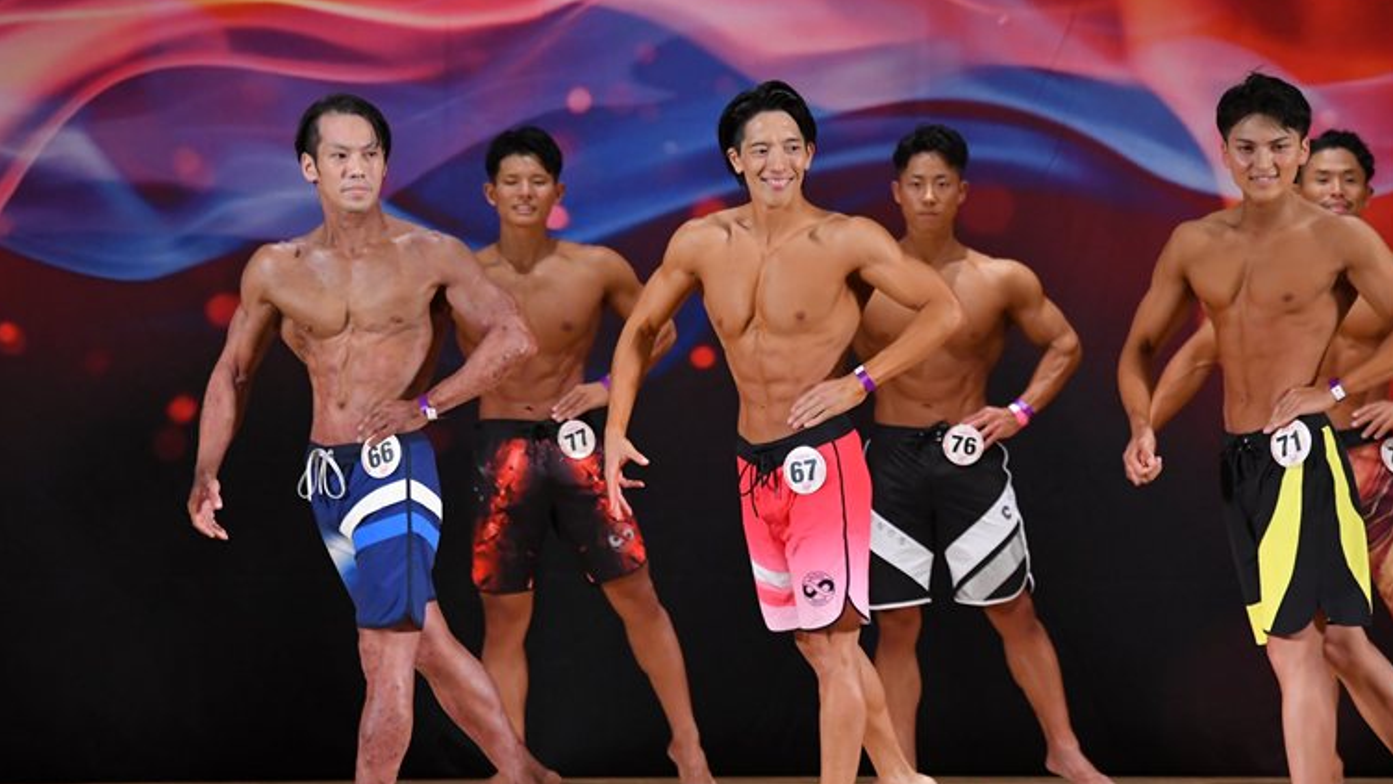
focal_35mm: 259
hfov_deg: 8.3
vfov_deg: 4.7
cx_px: 684
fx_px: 9567
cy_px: 454
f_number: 5.6
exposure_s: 1/400
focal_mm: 160
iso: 3200
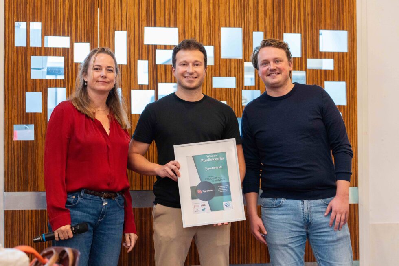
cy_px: 133
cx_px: 200
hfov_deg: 23.9
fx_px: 942
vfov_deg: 16.1
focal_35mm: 85
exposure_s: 1/100
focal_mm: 85
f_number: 2.8
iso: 3200
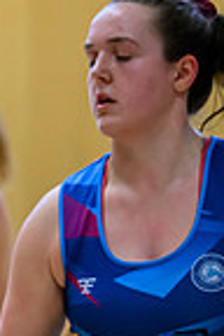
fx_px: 5628
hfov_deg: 2.3
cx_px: -383
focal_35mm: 603
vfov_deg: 3.4
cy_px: 98
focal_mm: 135
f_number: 3.2
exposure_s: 1/1000
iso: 4000
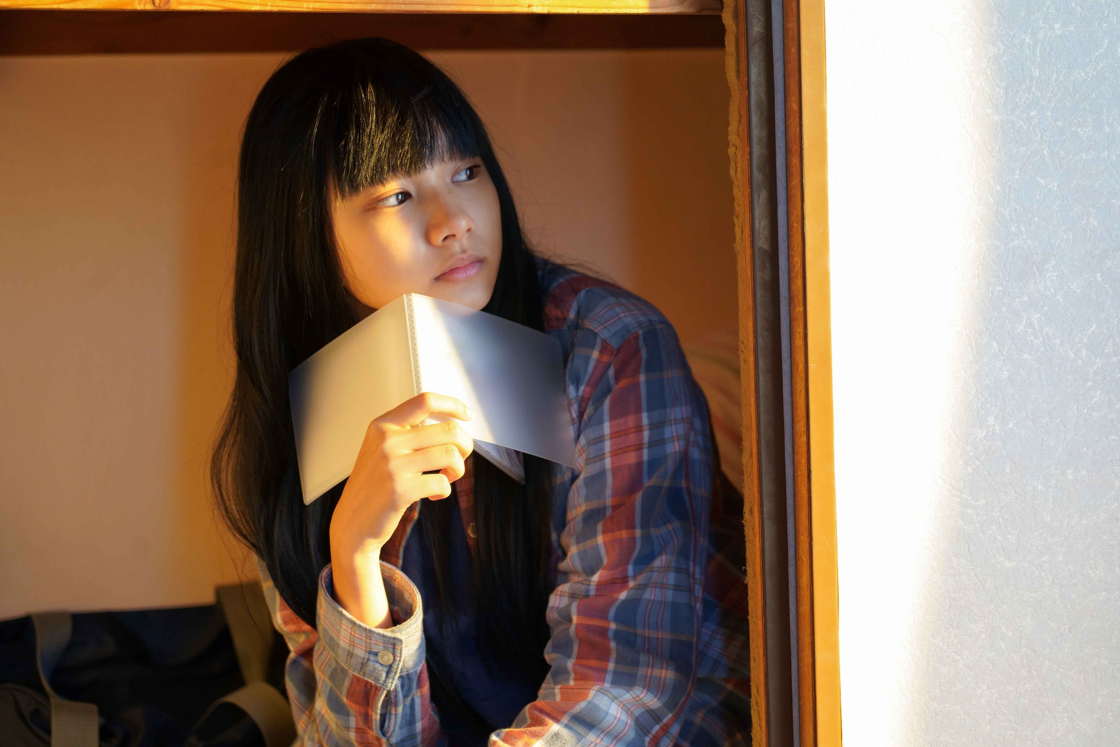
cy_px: 374
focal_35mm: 105
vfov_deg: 13.0
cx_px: 560
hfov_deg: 19.5
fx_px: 3266
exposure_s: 1/160
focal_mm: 105
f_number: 4
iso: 1250
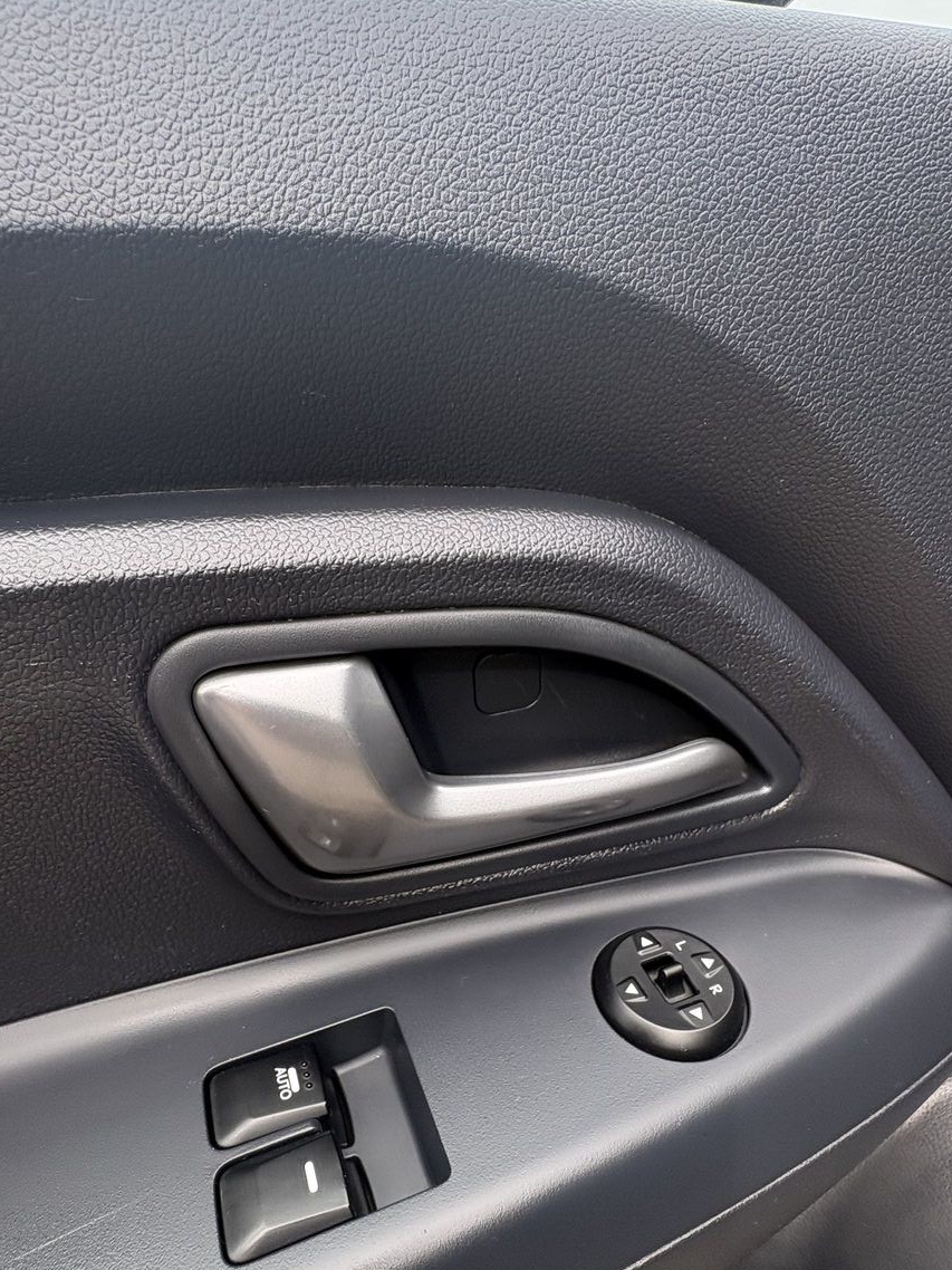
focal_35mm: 21
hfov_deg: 63.2
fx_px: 770
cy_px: 700
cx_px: 422
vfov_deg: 78.8
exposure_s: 1/131
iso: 64
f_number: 2.2
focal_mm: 2.22
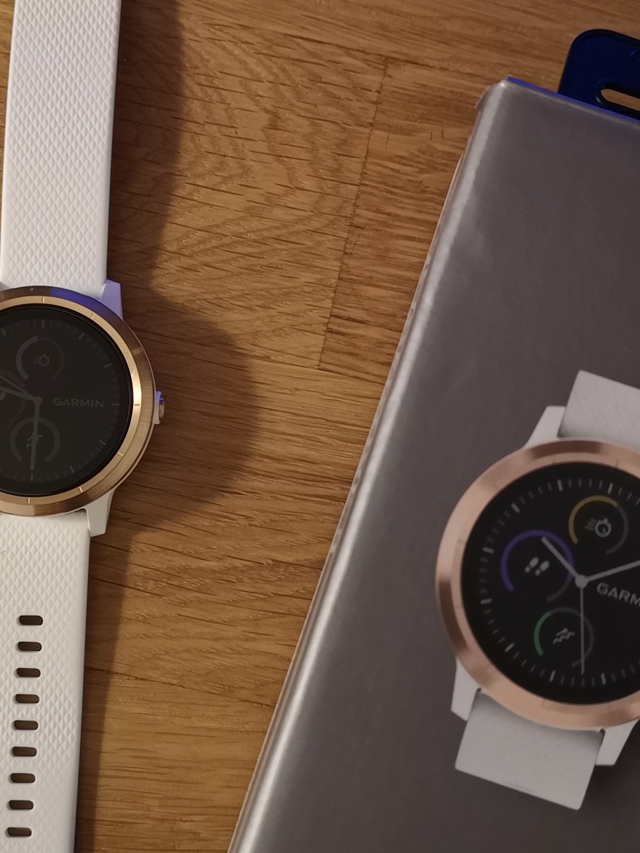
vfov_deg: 34.9
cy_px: 395
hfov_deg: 26.5
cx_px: 348
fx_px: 1356
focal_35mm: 55
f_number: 1.8
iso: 400
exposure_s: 1/33.3
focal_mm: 5.58
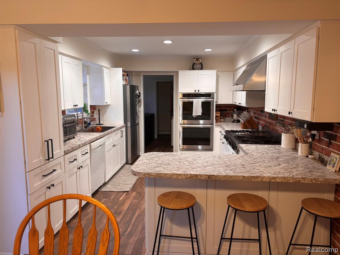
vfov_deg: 53.1
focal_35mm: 26
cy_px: 128
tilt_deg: -7.9
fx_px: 255
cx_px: 170
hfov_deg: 67.3
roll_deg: -0.3
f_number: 1.6
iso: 125
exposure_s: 1/60
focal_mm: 5.96
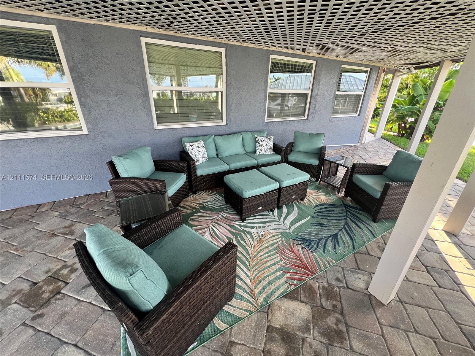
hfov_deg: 106.2
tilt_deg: -25.1
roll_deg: -0.9
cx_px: 238
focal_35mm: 13
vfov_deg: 89.9
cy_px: 178
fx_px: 178
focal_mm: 1.57
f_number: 1.8
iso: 100
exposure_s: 1/99
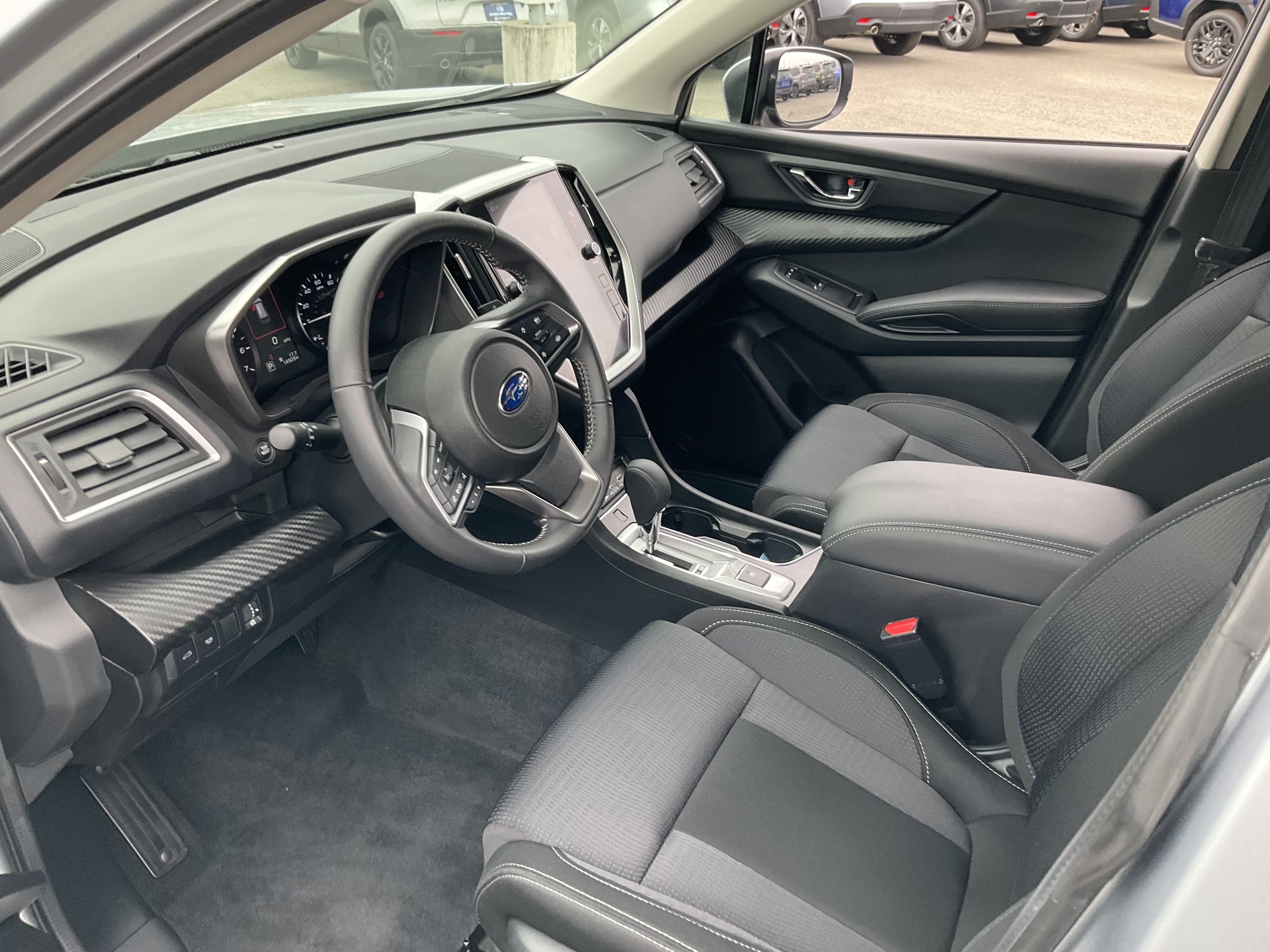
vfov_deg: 48.2
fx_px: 1064
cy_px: 476
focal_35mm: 29
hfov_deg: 61.7
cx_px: 635
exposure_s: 1/93
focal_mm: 3
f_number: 1.8
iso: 64
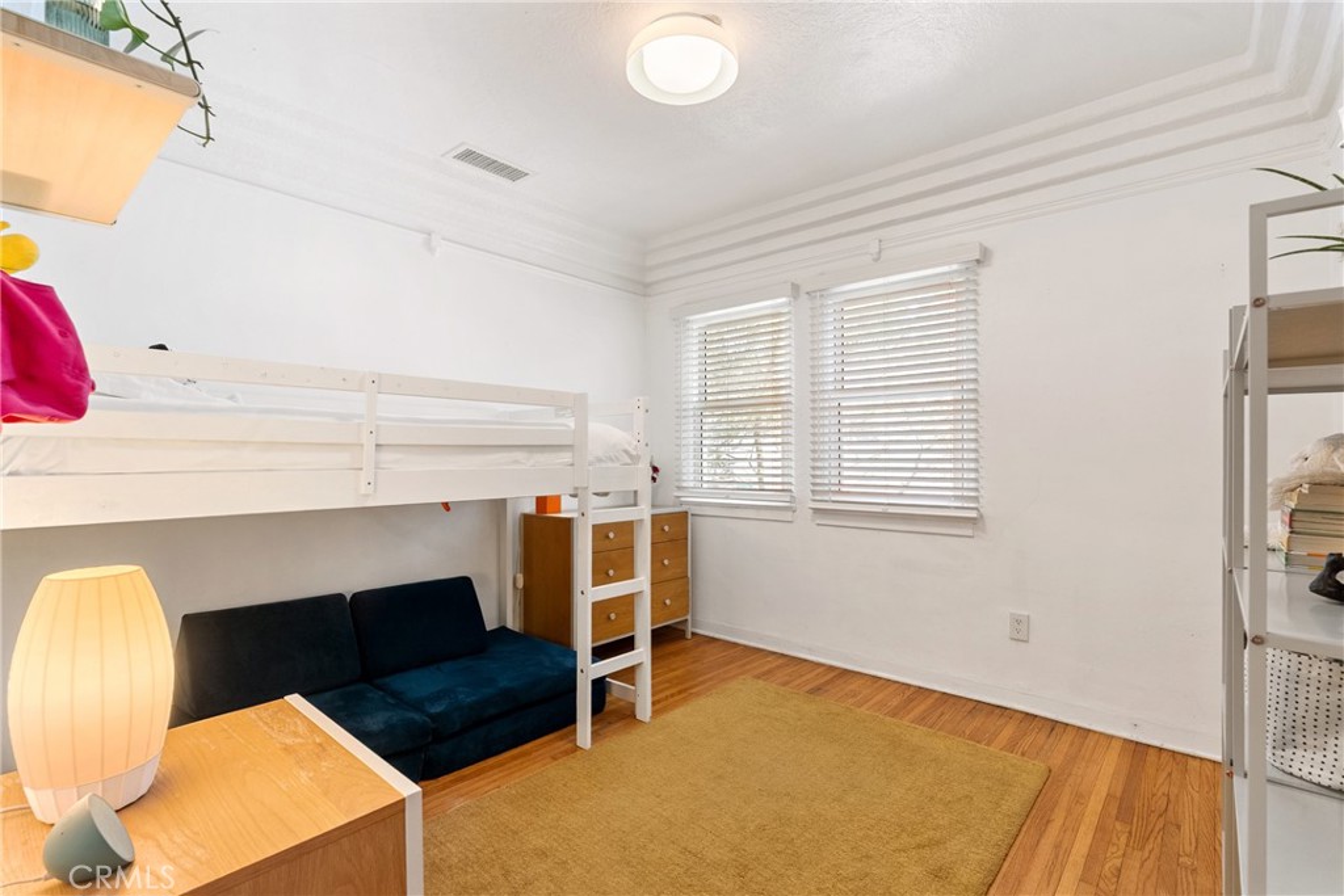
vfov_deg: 73.8
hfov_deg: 96.7
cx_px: 672
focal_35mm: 16
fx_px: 597
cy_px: 448
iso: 320
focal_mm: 16
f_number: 9
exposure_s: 1/13
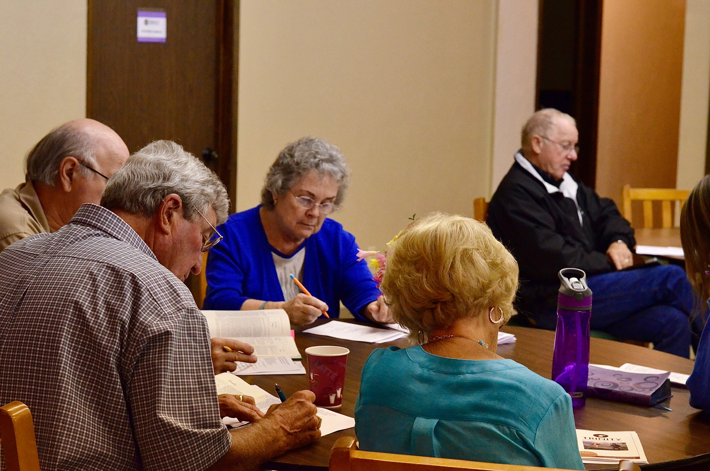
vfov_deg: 18.1
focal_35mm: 75
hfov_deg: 27.0
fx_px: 1476
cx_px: 355
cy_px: 236
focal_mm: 50
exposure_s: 1/200
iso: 3200
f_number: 5
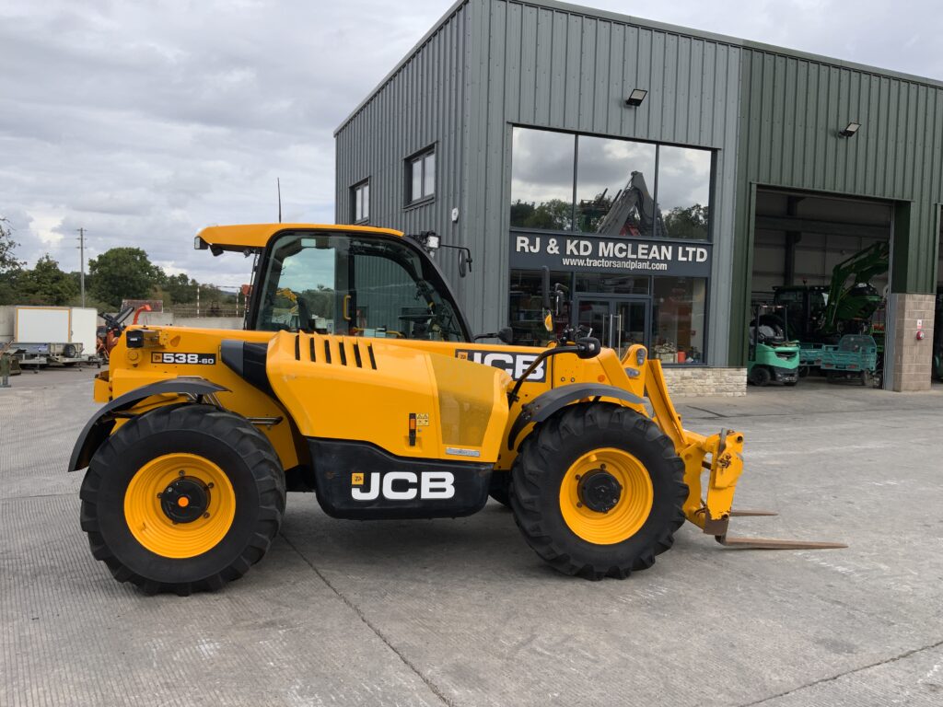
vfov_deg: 48.2
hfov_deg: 61.7
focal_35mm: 29
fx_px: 790
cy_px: 354
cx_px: 472
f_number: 1.8
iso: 16
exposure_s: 1/1377
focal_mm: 3
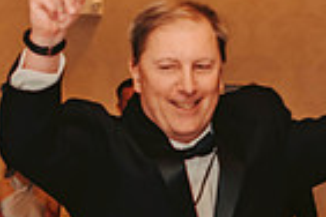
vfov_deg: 6.6
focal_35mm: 206
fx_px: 1865
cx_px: 499
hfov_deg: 9.7
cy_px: 248
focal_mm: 50
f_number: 2.5
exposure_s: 1/125
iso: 800
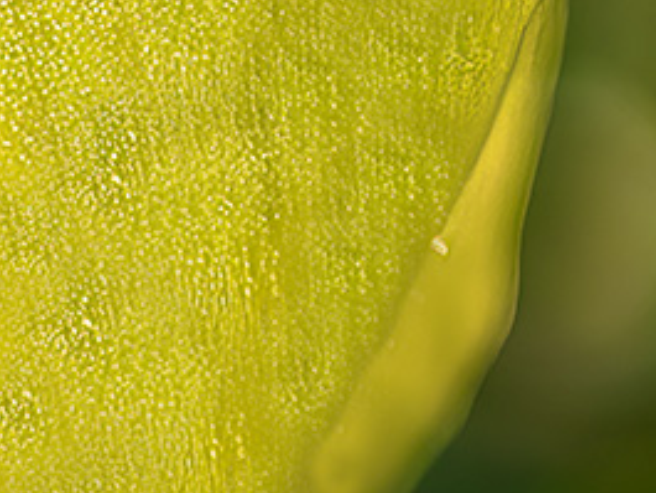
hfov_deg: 3.7
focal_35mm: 540
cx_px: 224
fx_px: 10238
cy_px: -596
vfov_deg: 2.7
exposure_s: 1/1600
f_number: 8
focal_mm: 105
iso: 500
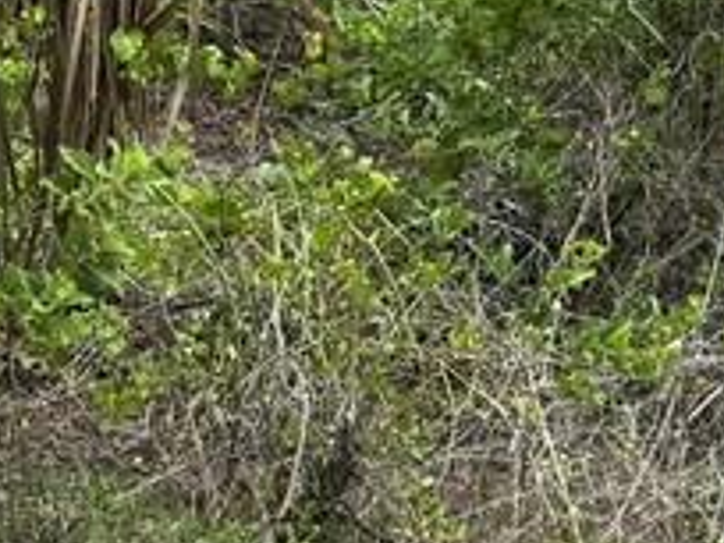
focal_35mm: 188
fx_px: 3932
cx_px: -252
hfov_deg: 10.3
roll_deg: -2.0
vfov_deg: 7.9
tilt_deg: -4.7
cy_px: 35
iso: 80
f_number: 1.78
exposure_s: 1/1456
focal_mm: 6.76
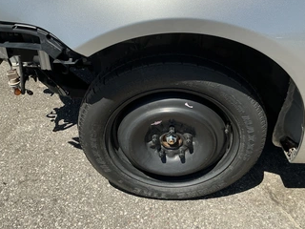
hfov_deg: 52.6
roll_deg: -1.9
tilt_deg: -35.3
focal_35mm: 35
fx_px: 308
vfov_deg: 40.6
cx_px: 162
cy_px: 94
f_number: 1.8
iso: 25
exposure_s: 1/2427
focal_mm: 3
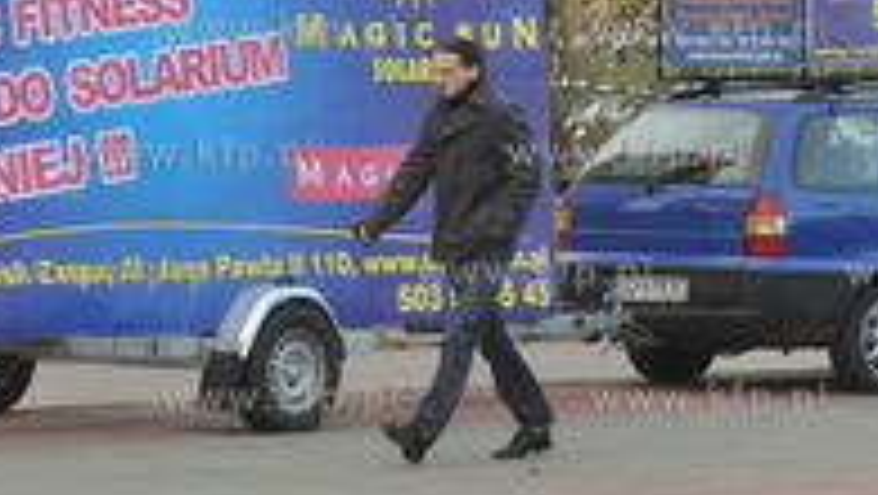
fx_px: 6011
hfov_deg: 8.4
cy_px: 90
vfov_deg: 4.7
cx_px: 437
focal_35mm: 258
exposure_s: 1/200
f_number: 5
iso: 500
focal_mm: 120
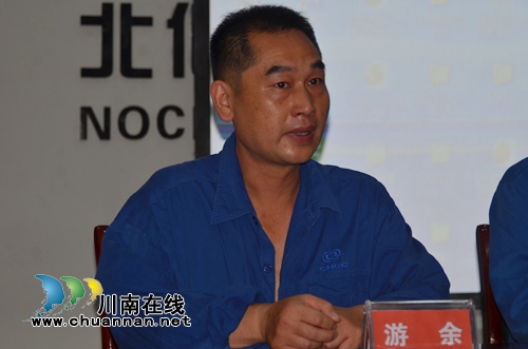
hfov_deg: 11.3
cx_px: 264
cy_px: 174
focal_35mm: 183
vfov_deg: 7.5
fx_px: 2678
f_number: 5.6
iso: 100
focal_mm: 122
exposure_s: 1/60
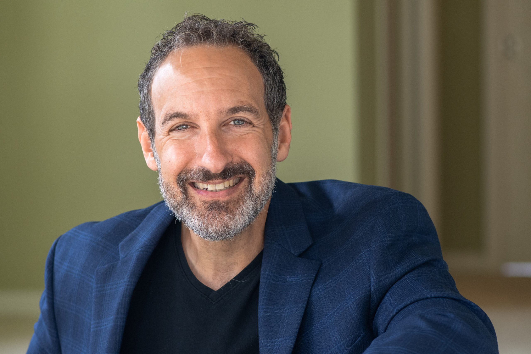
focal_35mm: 157
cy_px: 177
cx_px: 266
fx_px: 2316
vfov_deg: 8.7
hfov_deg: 13.1
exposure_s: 1/250
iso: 640
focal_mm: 105
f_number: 4.5
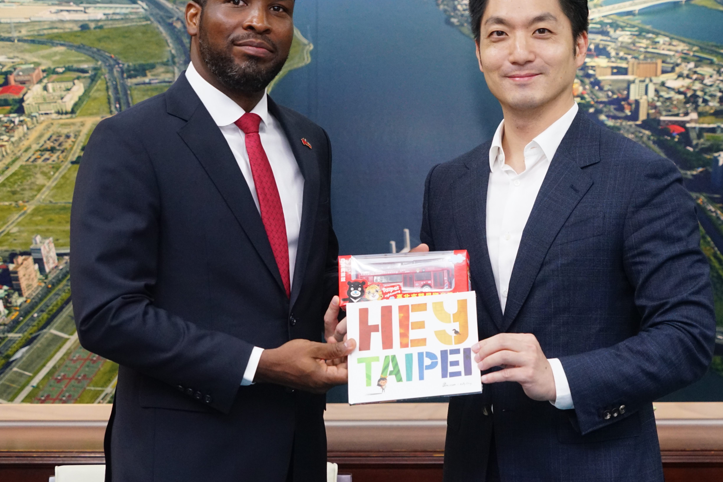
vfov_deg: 12.9
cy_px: 200
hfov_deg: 19.3
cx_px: 411
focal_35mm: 106
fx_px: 2129
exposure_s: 1/125
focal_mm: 87
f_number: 6.3
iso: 3200
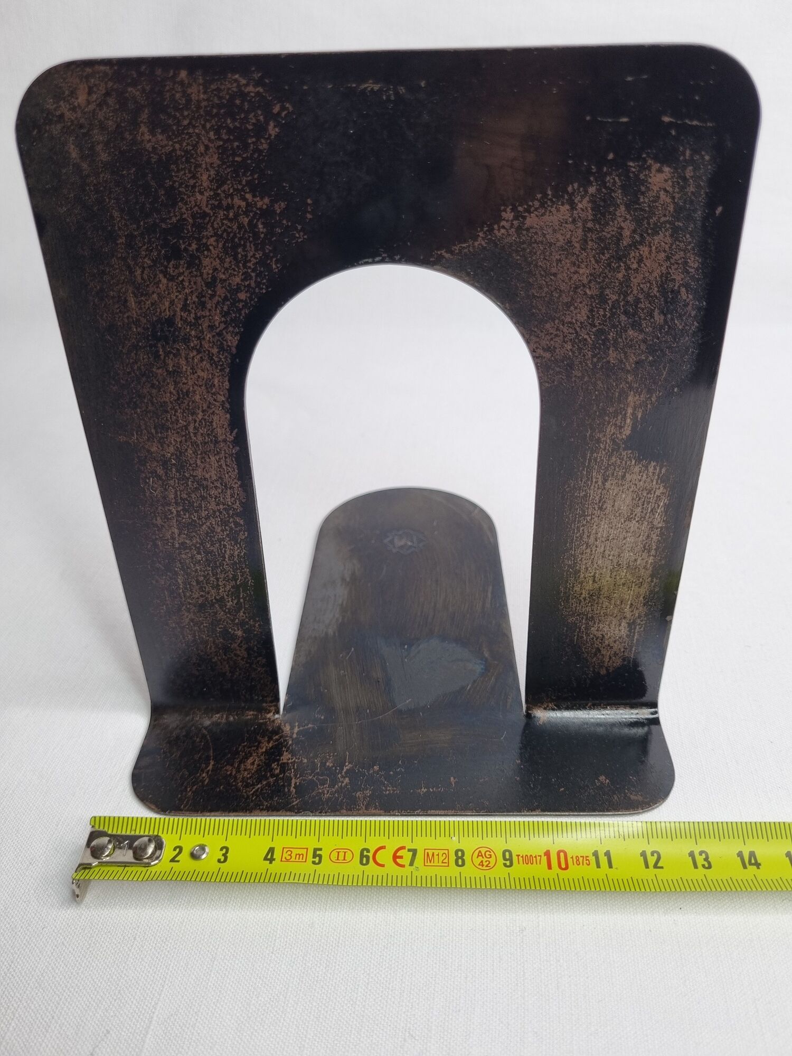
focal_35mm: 26
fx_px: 793
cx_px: 396
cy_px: 528
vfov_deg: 67.3
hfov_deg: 53.1
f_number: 1.8
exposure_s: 1/117
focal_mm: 5.4
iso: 50
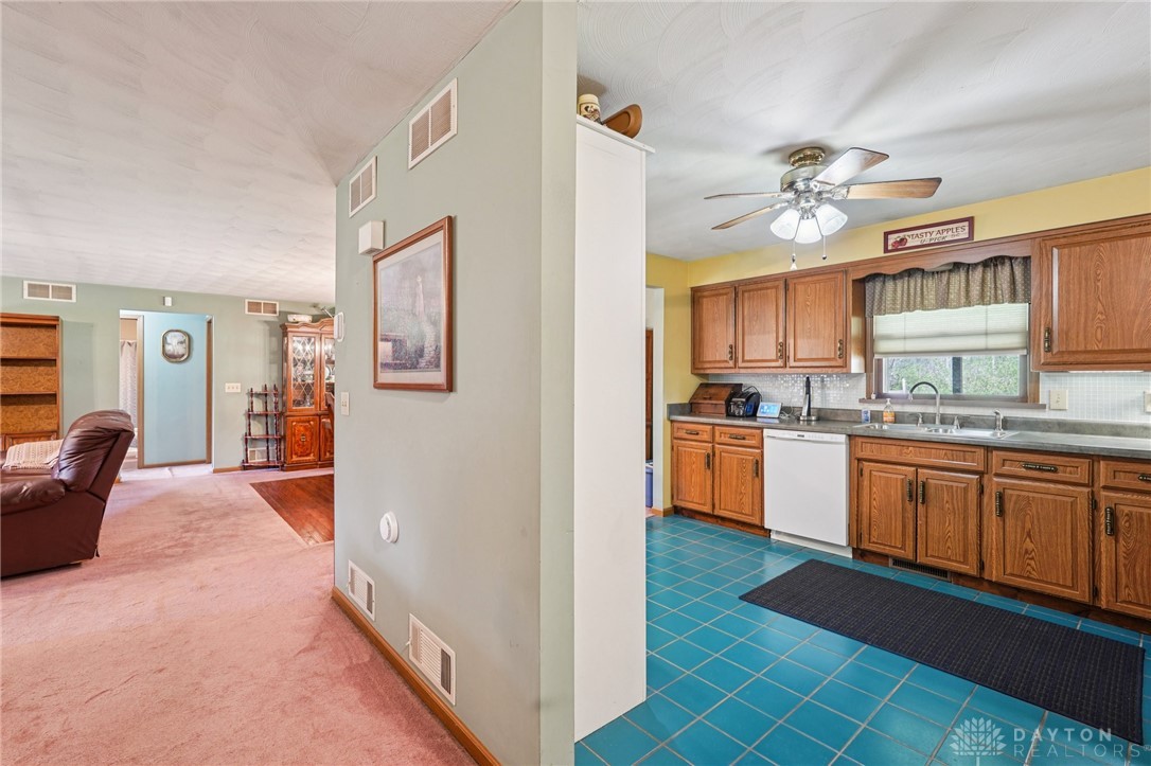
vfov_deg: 73.7
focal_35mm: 16
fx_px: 511
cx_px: 576
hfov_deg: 96.8
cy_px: 383
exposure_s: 1/4
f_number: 8
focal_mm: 16
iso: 400
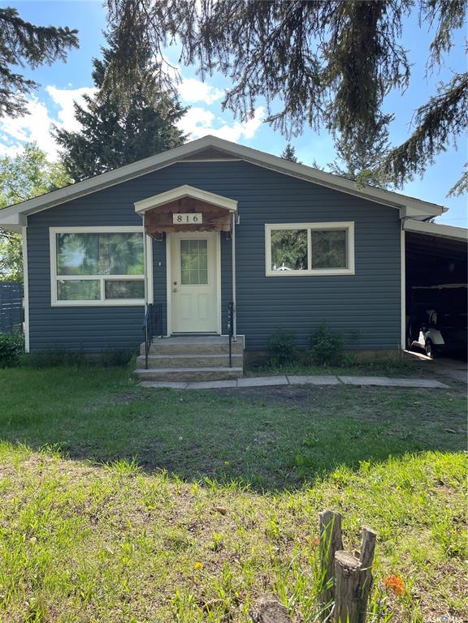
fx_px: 469
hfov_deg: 53.1
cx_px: 234
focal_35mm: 26
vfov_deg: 67.3
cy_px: 312
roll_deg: +1.1
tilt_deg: -1.2
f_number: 1.6
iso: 32
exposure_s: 1/1171
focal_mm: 4.2
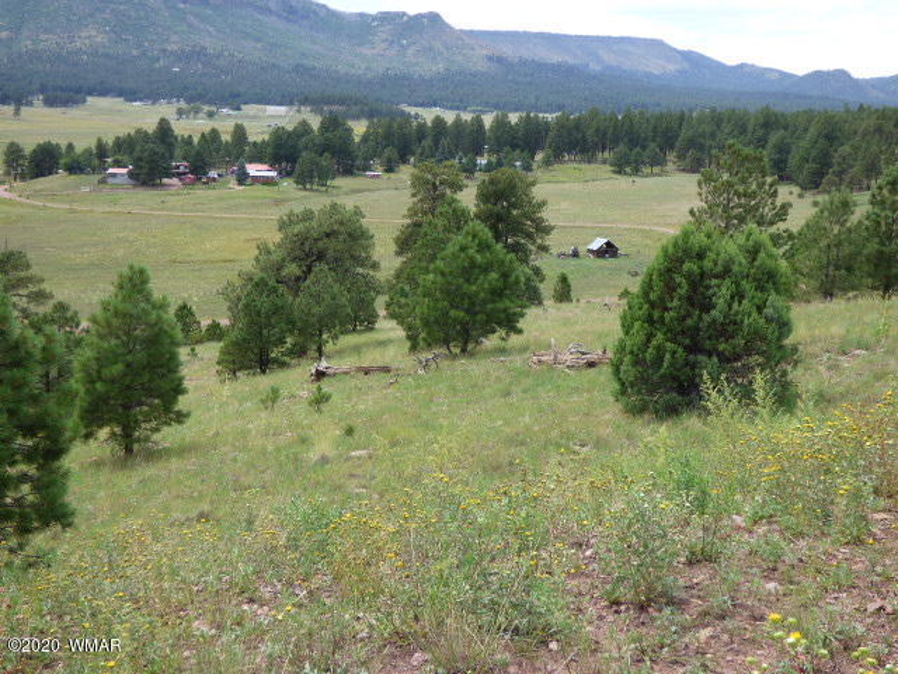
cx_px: 449
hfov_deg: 38.2
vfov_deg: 29.1
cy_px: 337
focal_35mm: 50
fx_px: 1297
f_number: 3.8
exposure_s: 1/320
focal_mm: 8.68
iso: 100
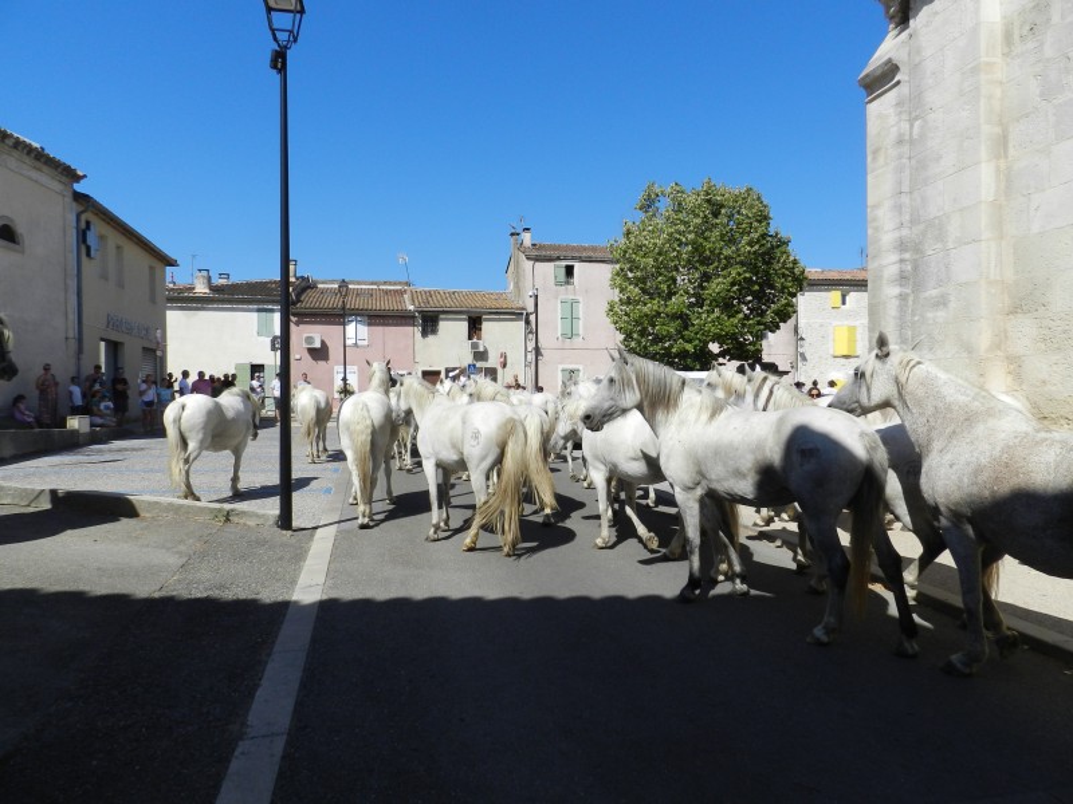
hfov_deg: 73.9
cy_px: 402
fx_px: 713
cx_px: 536
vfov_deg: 58.9
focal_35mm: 23
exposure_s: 1/1000
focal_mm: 4
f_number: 4.5
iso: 160
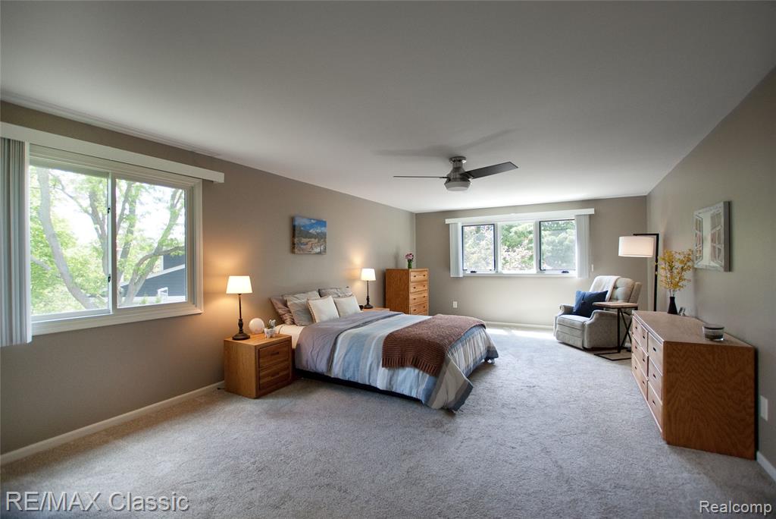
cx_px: 388
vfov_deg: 77.4
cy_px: 260
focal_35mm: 15
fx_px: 324
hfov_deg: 100.4
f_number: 3.5
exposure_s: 1/125
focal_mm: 10
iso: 640
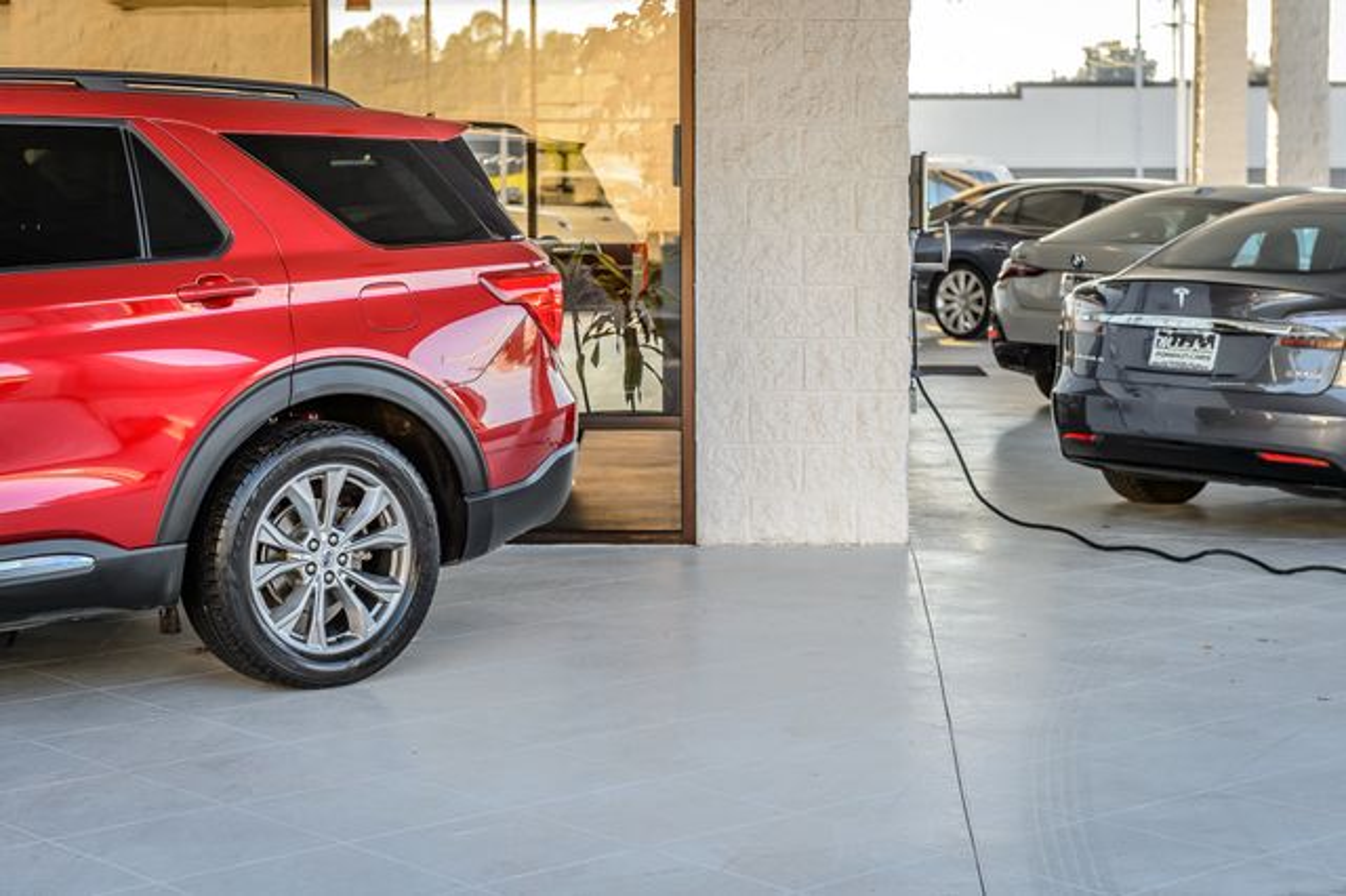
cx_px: 673
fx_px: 2715
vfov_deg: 18.7
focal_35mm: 73
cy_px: 448
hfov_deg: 27.8
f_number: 4.5
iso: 100
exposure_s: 1/100
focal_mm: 70
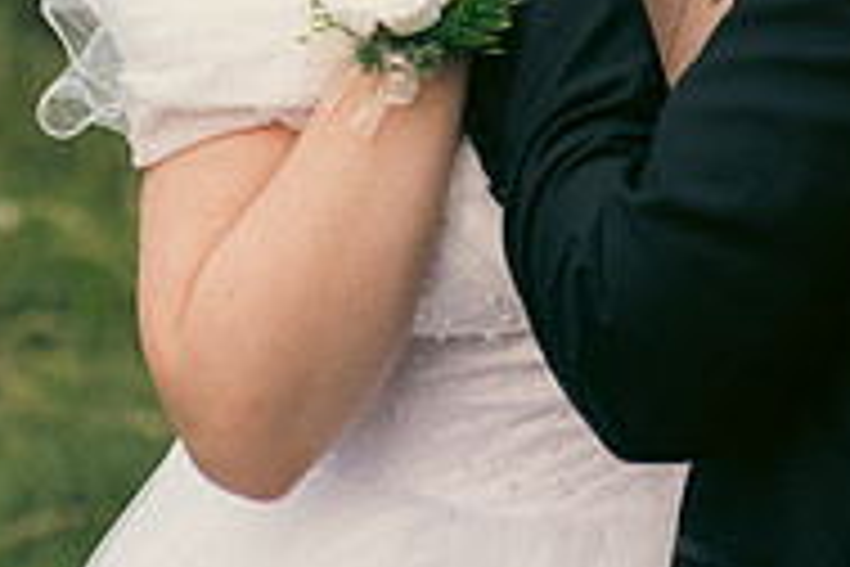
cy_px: -182
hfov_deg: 8.4
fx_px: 5784
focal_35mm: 245
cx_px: 783
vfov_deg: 5.6
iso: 320
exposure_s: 1/200
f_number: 3.5
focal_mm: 80
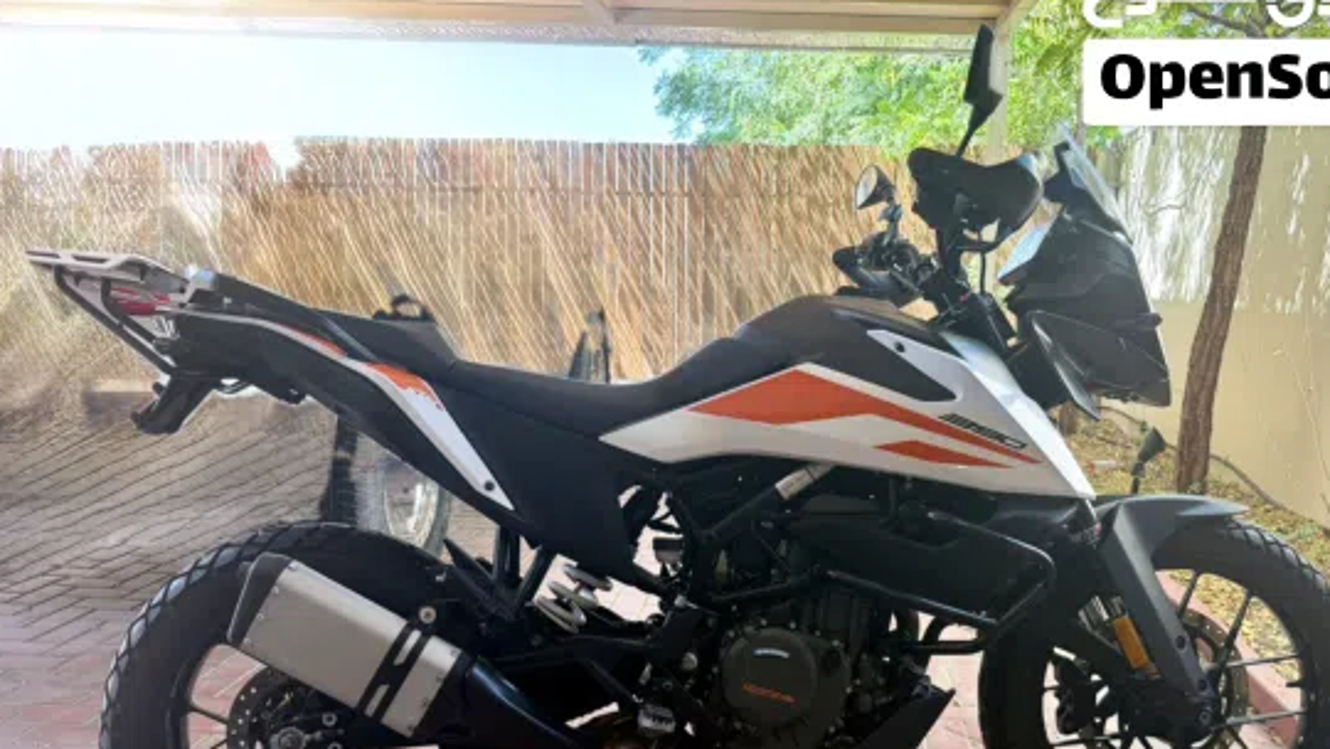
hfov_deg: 62.5
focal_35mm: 31
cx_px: 712
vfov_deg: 37.5
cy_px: 480
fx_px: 1093
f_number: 1.78
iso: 125
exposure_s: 1/214
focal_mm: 6.76
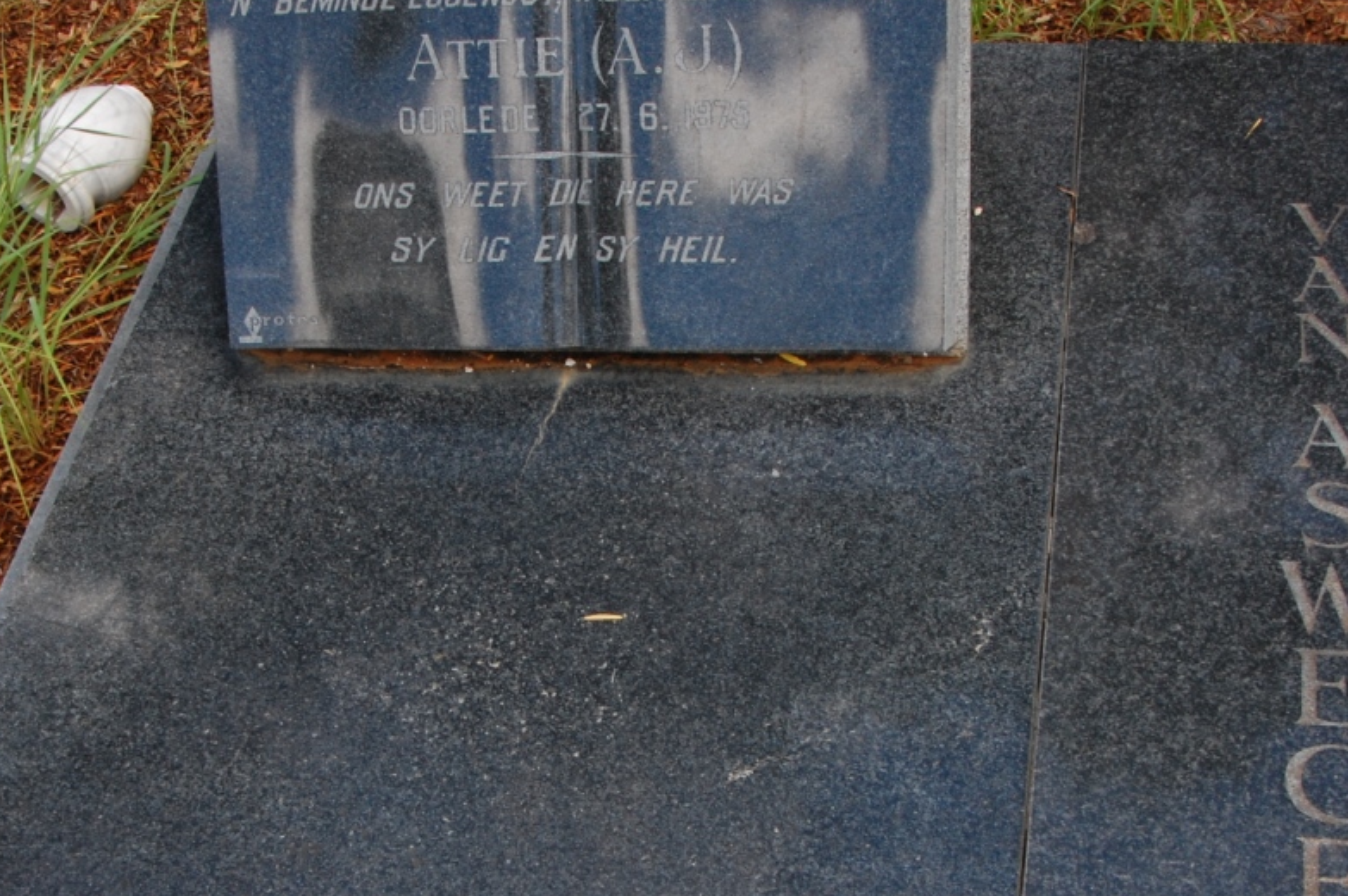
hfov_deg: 36.3
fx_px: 2058
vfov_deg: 24.6
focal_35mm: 55
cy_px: 492
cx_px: 665
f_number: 18
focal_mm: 28
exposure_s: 1/40
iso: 400
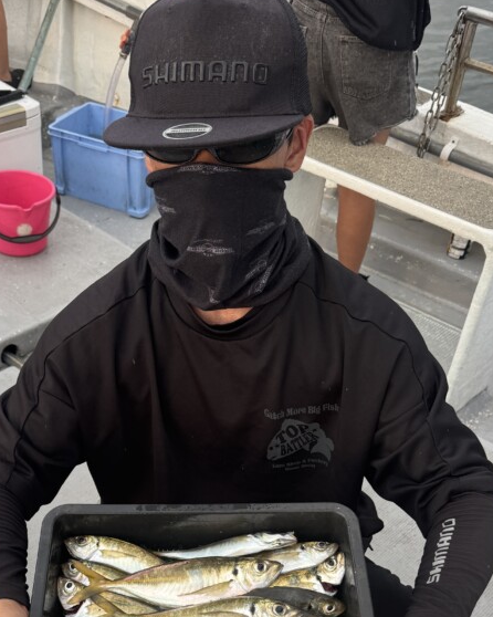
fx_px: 766
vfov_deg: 41.7
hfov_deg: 35.4
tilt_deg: -44.7
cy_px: 504
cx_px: 175
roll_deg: +0.1
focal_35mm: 42
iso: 80
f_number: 1.78
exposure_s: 1/1094
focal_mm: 6.76
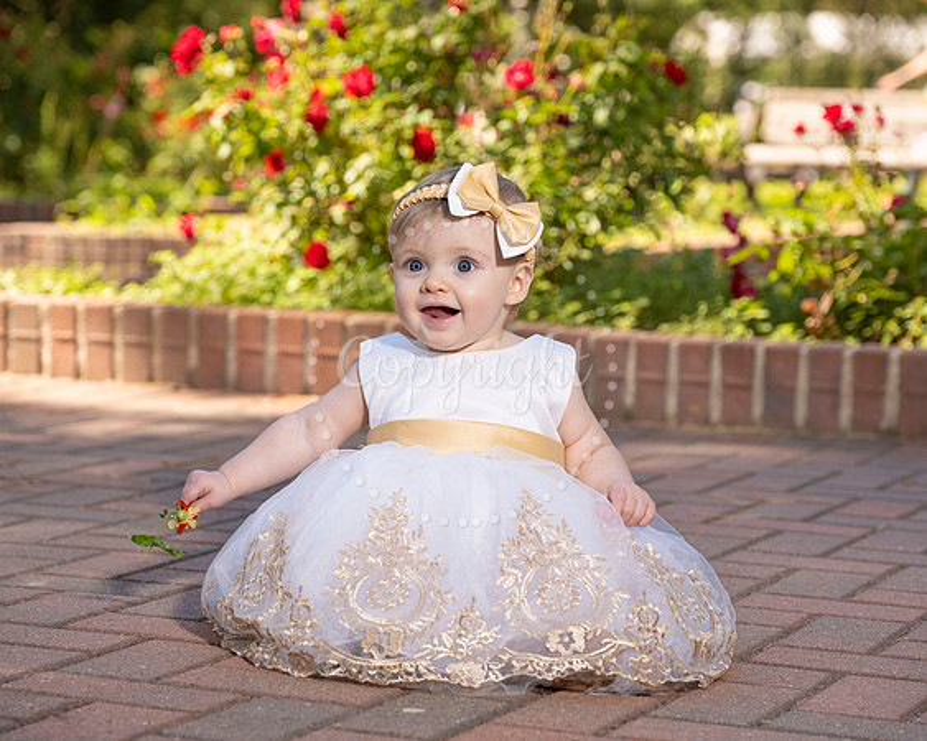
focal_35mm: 102
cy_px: 370
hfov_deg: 18.7
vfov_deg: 15.0
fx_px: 2811
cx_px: 464
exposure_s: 1/200
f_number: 5
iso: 500
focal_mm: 91
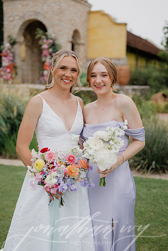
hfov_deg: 27.0
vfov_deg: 39.6
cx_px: 84
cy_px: 126
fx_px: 350
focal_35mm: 50
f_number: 2.5
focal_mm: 50
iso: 64
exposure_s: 1/1250
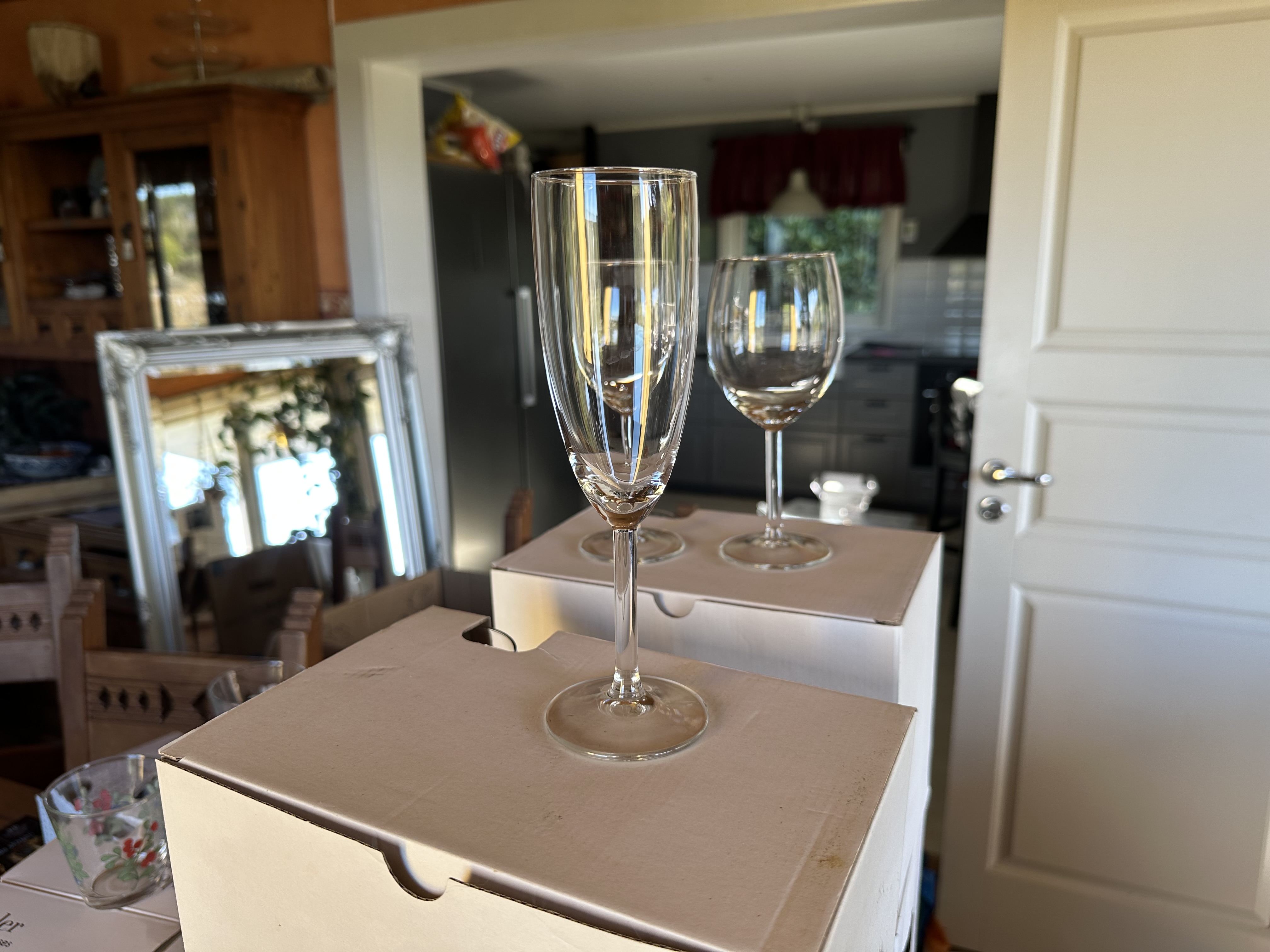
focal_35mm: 24
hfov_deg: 71.6
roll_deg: +0.5
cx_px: 635
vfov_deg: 56.8
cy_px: 476
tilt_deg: -12.8
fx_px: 881
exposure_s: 1/121
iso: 80
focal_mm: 6.86
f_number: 1.78
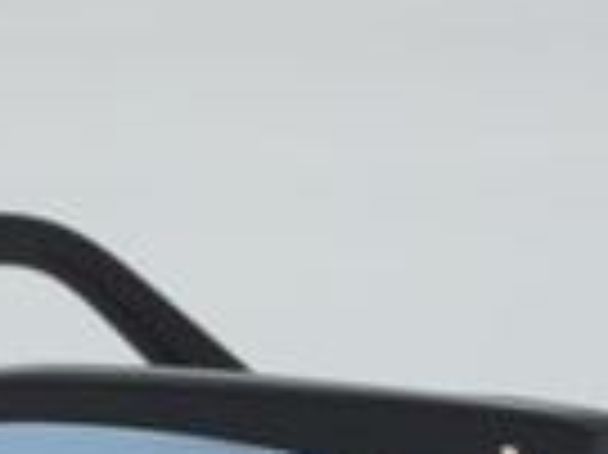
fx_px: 4114
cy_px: 544
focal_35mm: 234
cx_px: 153
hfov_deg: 8.4
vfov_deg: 6.3
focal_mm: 55
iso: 100
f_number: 29
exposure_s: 1/4
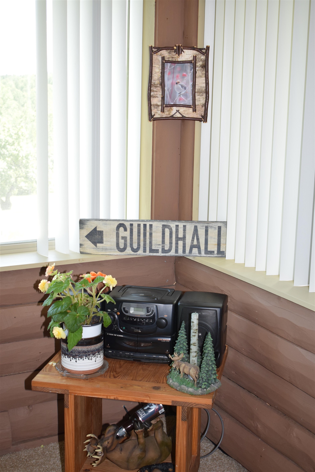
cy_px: 236
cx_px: 158
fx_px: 689
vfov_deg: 37.9
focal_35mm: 52
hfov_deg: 25.8
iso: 640
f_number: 5.6
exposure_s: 1/125
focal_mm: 35
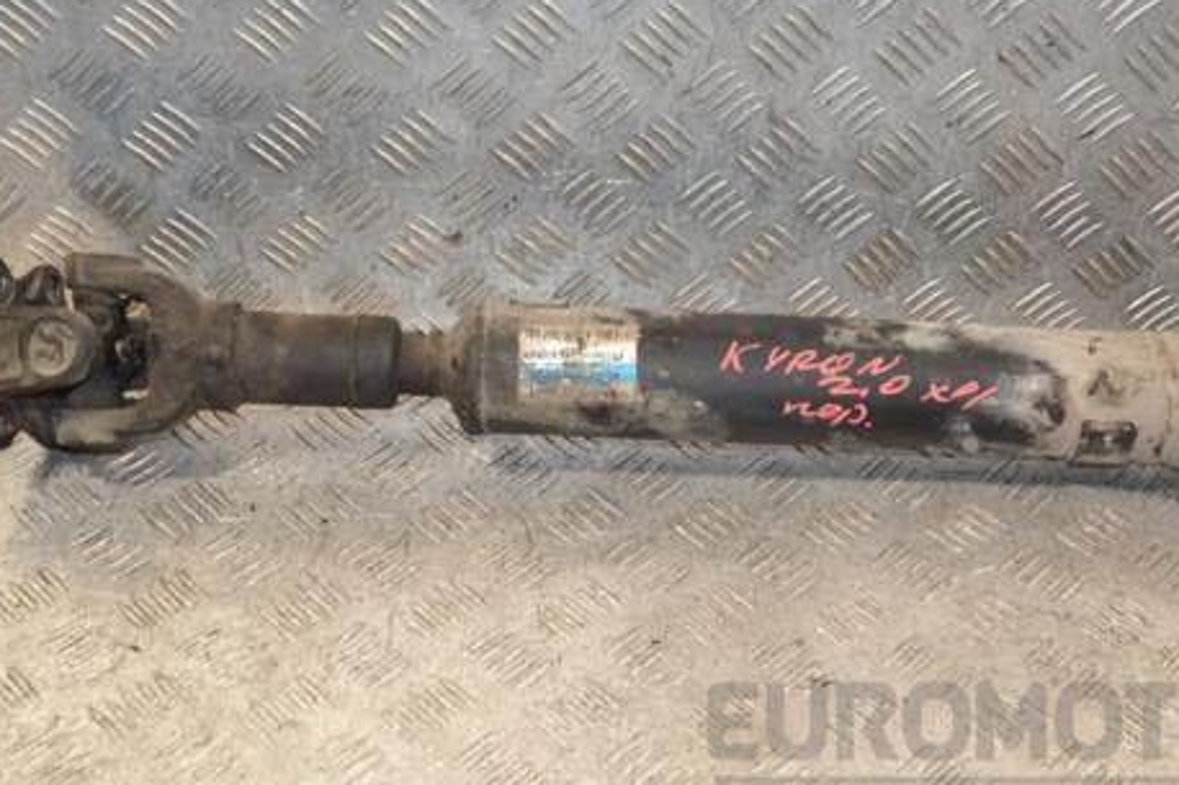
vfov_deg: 24.6
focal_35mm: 55
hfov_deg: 36.2
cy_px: 378
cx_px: 659
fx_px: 1801
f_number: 5.6
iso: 800
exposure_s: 1/200
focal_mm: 28
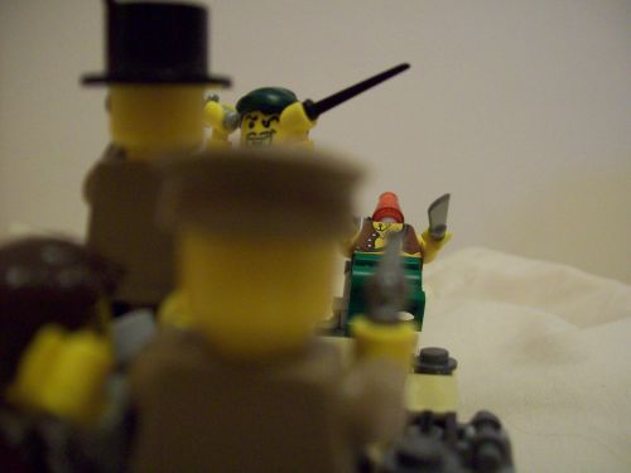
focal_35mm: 36
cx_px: 316
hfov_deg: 51.4
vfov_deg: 39.7
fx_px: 656
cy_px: 236
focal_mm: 6
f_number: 2.7
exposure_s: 1/8
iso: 200
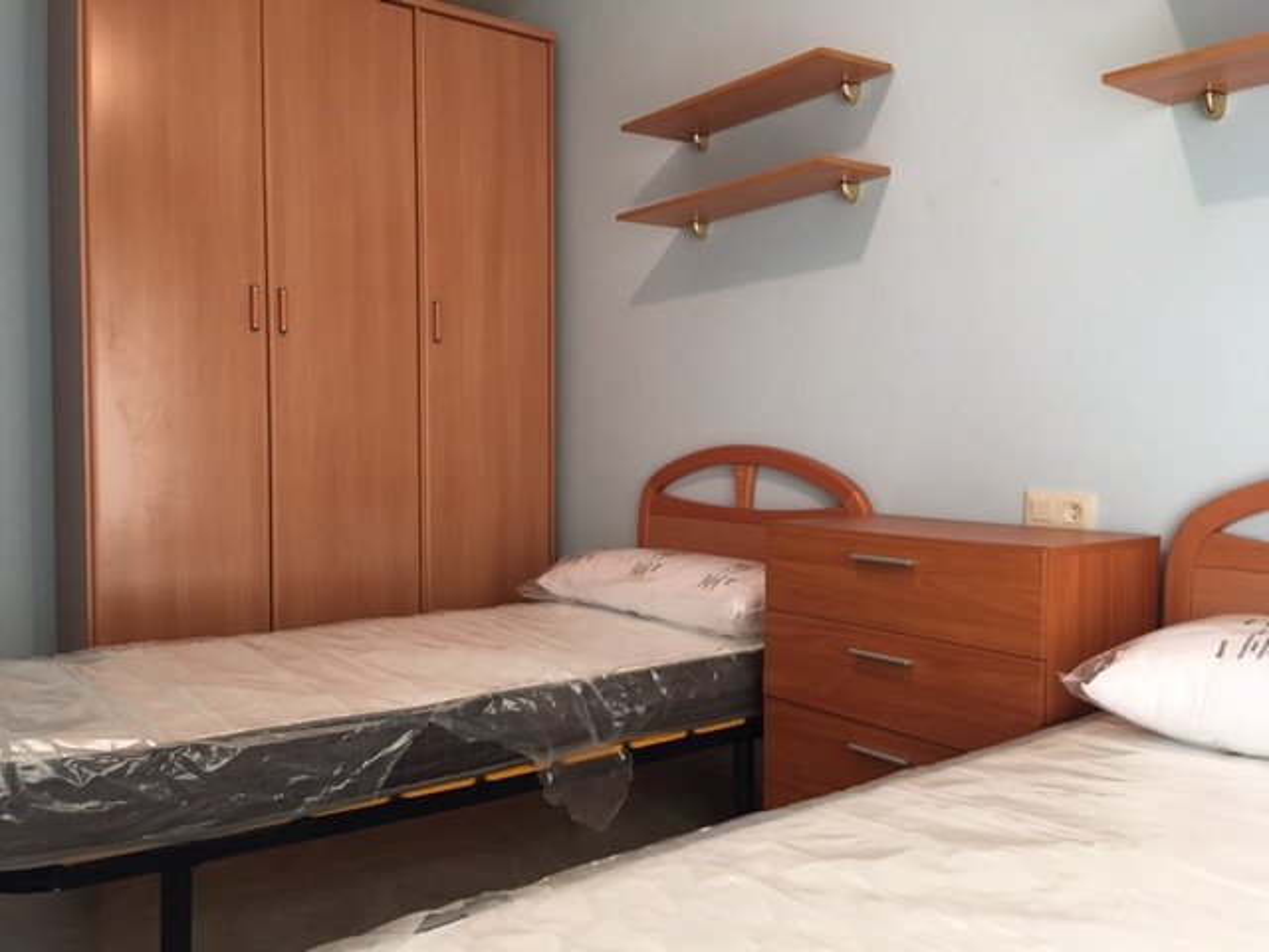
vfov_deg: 48.2
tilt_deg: -1.9
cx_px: 634
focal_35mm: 29
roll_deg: +0.6
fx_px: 1063
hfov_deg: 61.7
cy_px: 476
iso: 200
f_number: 2.2
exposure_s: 1/33
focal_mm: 4.15
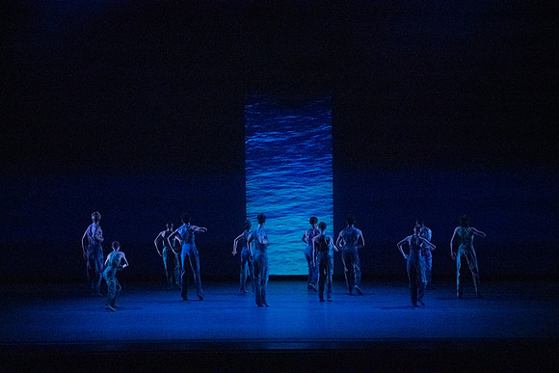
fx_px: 2128
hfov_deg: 15.0
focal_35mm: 137
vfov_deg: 10.0
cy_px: 186
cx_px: 280
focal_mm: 137
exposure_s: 1/400
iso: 25600
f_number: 5.6
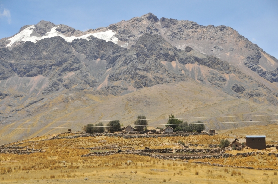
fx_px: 925
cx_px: 139
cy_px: 92
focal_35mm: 120
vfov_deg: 11.4
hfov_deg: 17.1
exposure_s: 1/250
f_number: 8
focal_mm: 80
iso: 200
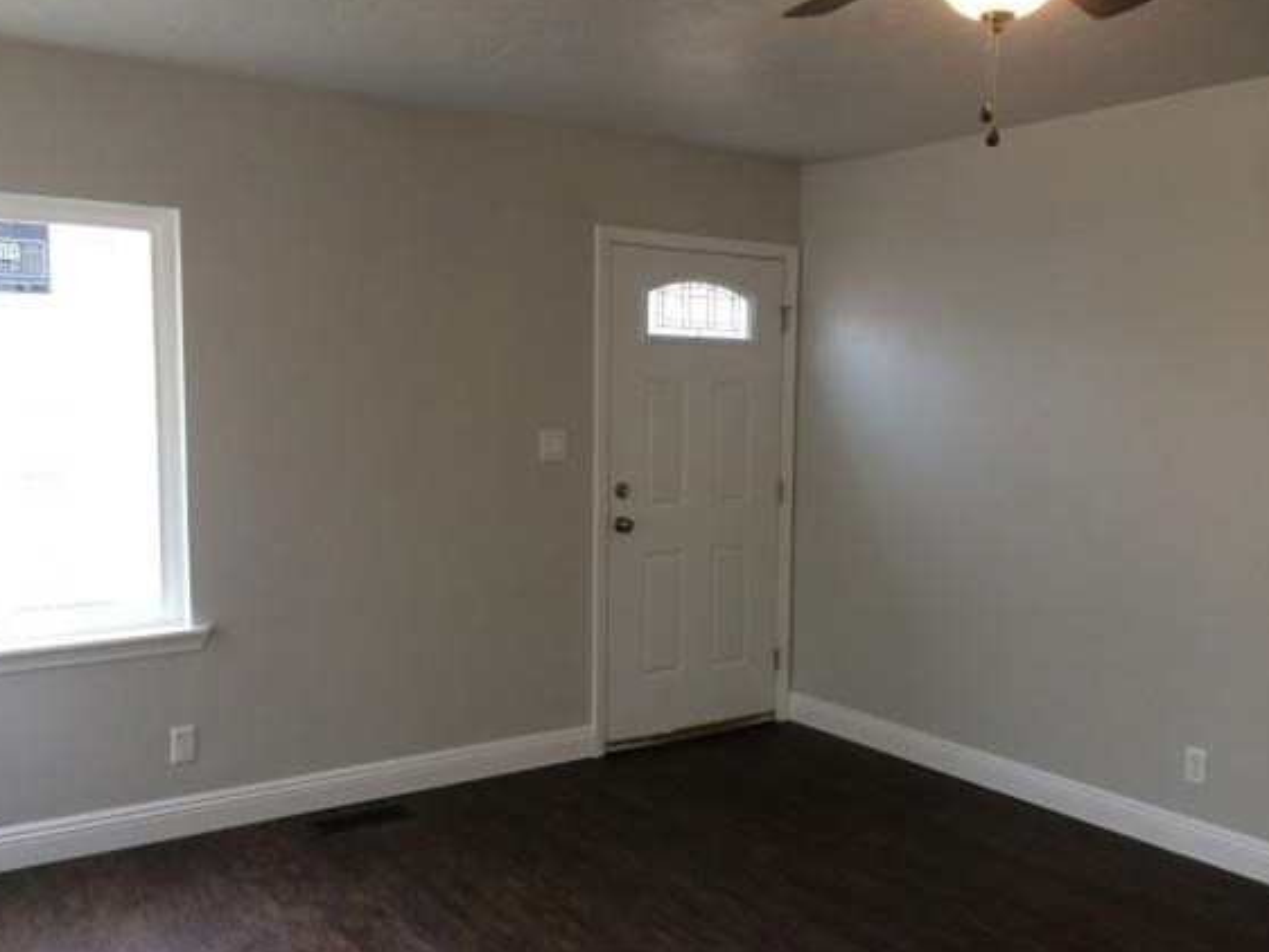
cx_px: 689
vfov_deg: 43.0
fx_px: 1210
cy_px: 490
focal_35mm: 33
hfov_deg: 55.3
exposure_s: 1/30
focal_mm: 4.15
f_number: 2.2
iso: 100
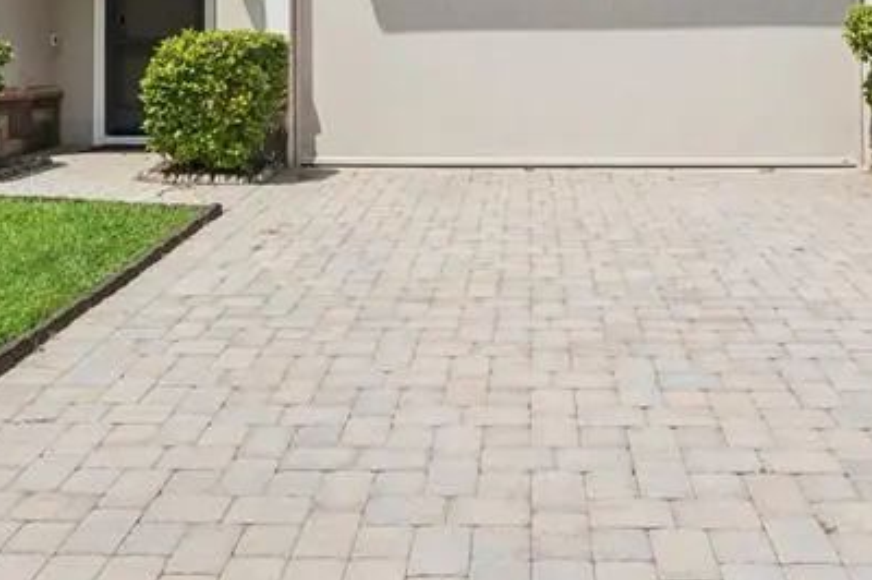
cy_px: 39
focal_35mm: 41
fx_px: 992
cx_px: 475
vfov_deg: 30.8
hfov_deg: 47.4
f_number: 10
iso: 3200
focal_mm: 16
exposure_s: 1/5000
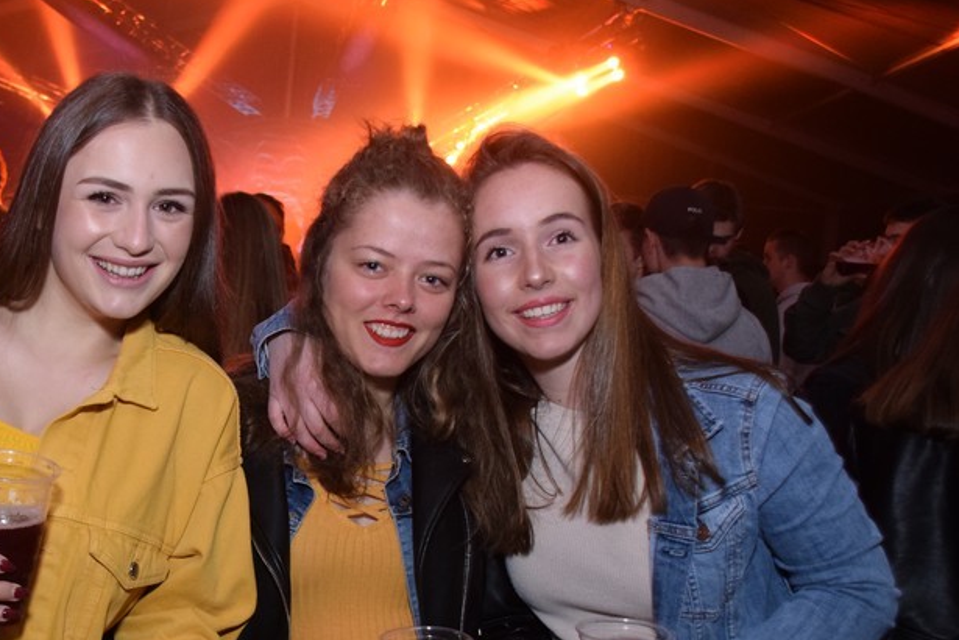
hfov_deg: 37.6
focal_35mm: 52
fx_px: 1380
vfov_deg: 25.9
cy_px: 454
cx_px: 278
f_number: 3.5
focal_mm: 21
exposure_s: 1/30
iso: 1600
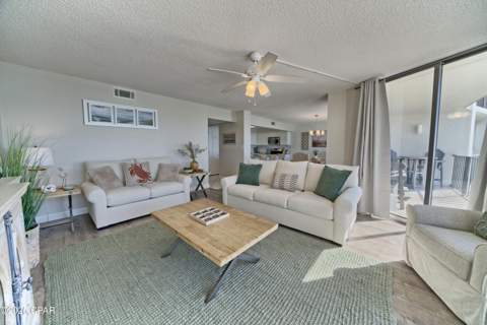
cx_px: 244
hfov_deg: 112.6
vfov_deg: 90.0
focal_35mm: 12
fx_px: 162
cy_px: 162
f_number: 8
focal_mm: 12
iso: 500
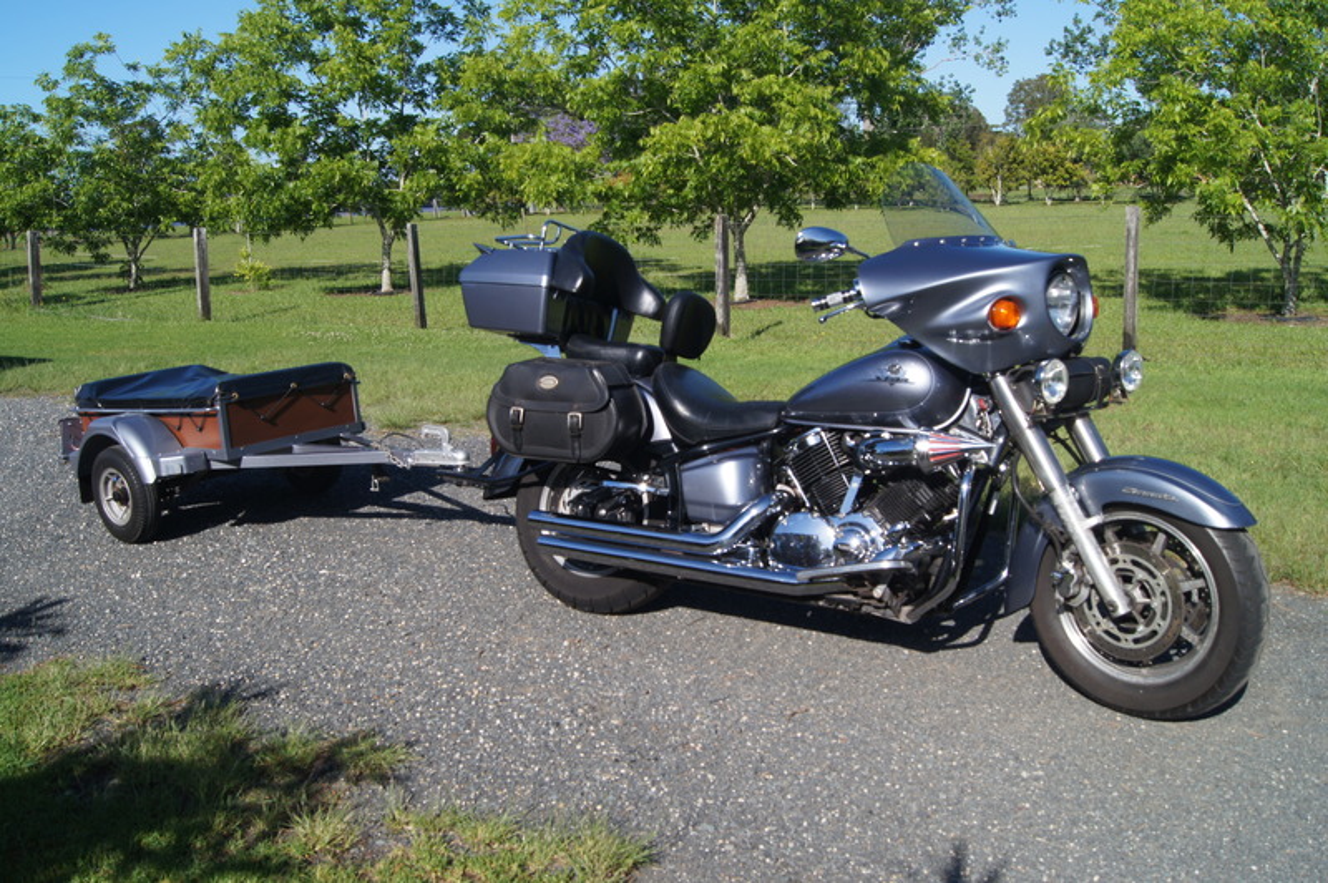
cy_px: 442
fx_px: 1106
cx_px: 664
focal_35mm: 30
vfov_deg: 43.5
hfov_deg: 62.0
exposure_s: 1/160
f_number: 10
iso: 100
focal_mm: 20
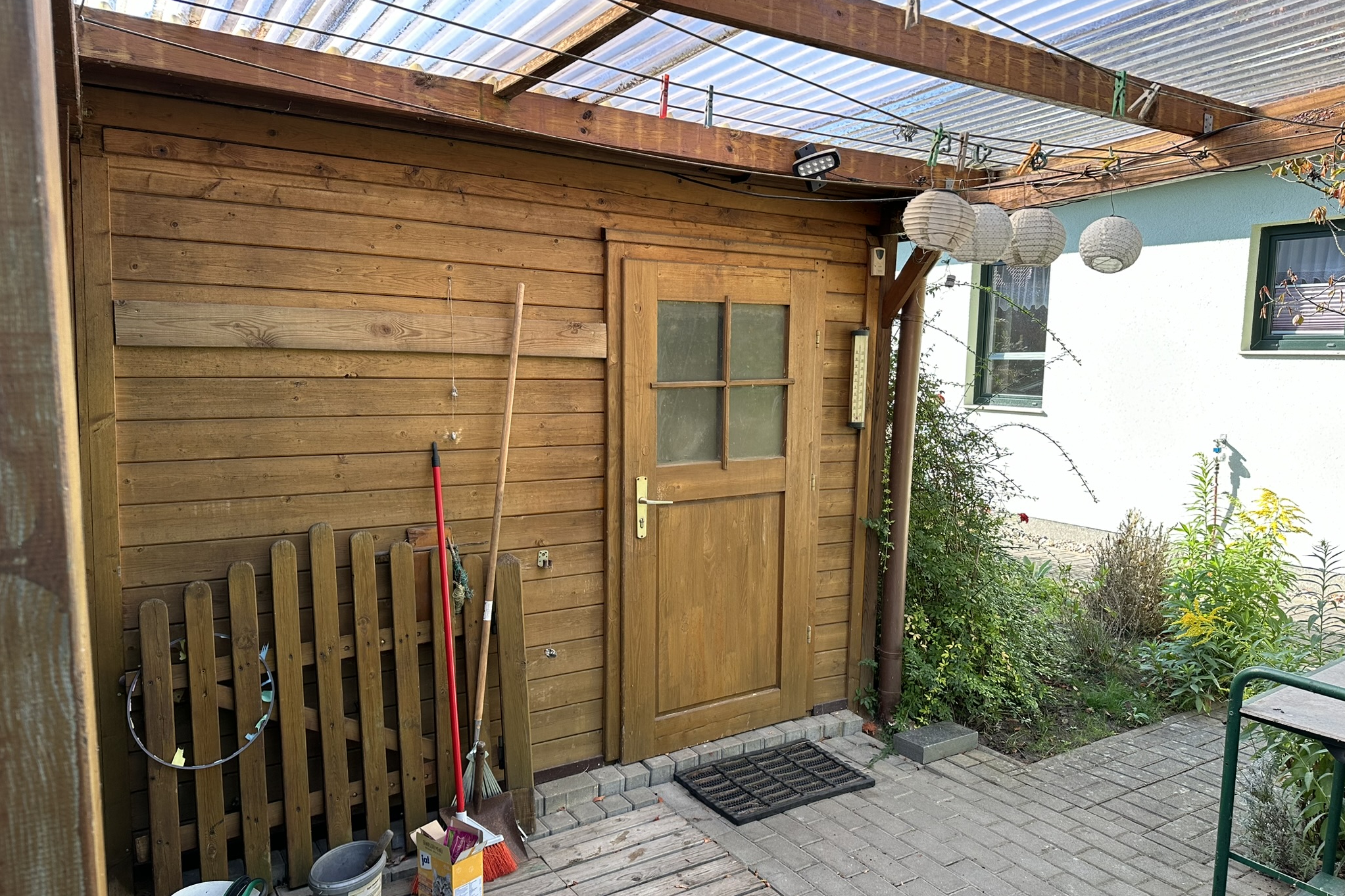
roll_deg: -1.1
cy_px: 465
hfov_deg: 71.5
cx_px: 673
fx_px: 934
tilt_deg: -6.4
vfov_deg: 51.3
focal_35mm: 25
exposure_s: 1/414
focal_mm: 6.86
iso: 80
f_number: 1.78
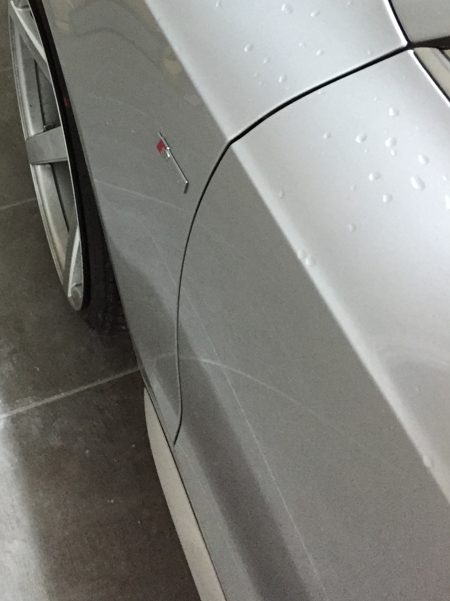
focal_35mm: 48
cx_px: 88
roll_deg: +4.0
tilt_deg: -40.6
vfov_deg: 38.1
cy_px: 117
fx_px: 832
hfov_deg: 29.6
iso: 320
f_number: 2.2
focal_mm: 4.15
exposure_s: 1/17
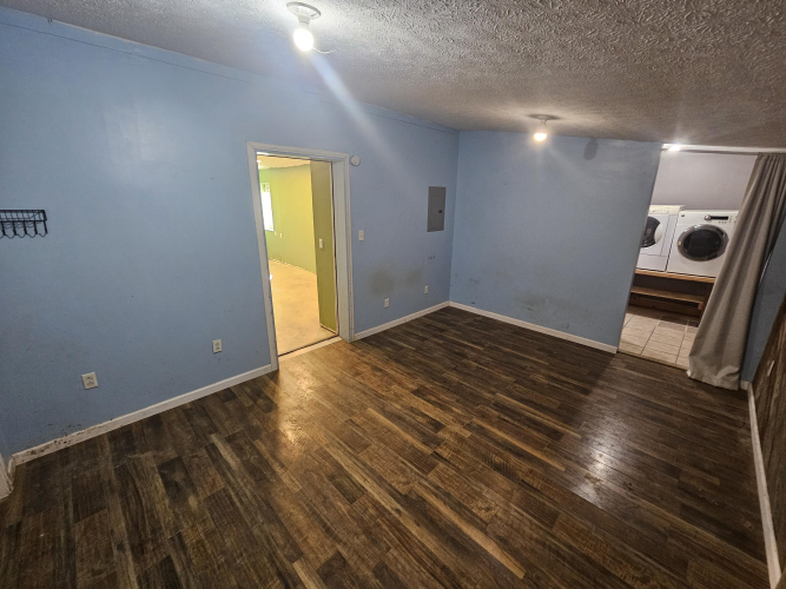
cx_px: 393
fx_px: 295
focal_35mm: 13
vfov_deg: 89.9
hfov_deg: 106.2
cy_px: 294
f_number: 2.2
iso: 400
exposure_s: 1/30
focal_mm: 2.2
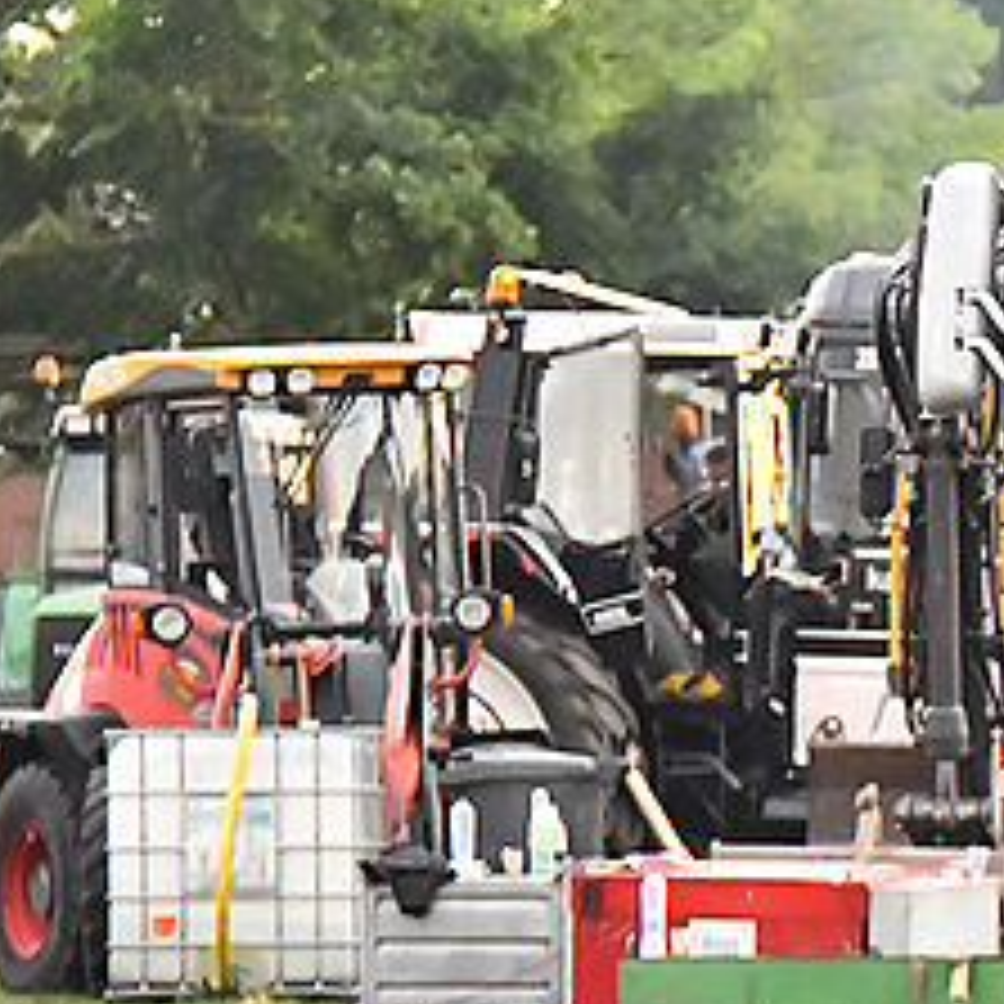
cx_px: 1459
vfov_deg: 2.0
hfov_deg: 2.0
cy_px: 507
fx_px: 28483
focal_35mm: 868
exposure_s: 1/400
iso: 4000
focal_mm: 190
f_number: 5.6
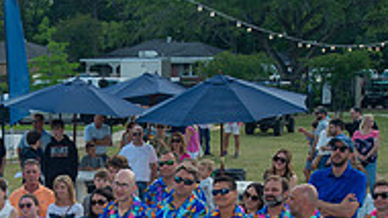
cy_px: 291
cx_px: 92
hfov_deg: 22.0
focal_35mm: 96
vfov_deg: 12.2
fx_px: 988
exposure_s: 1/250
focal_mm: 30
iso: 100
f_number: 4.5
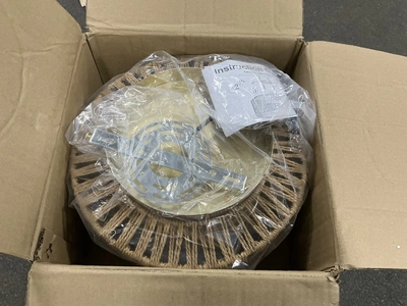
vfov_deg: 49.7
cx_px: 204
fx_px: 329
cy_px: 153
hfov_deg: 63.4
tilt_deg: -63.5
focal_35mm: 28
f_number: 1.8
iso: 200
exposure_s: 1/60
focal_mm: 3
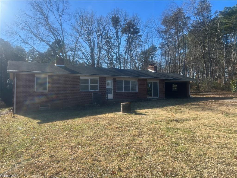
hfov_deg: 67.3
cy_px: 89
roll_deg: +1.3
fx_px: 178
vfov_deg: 53.1
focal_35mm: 26
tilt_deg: -0.1
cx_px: 118
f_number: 1.5
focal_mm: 5.7
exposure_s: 1/2123
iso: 50
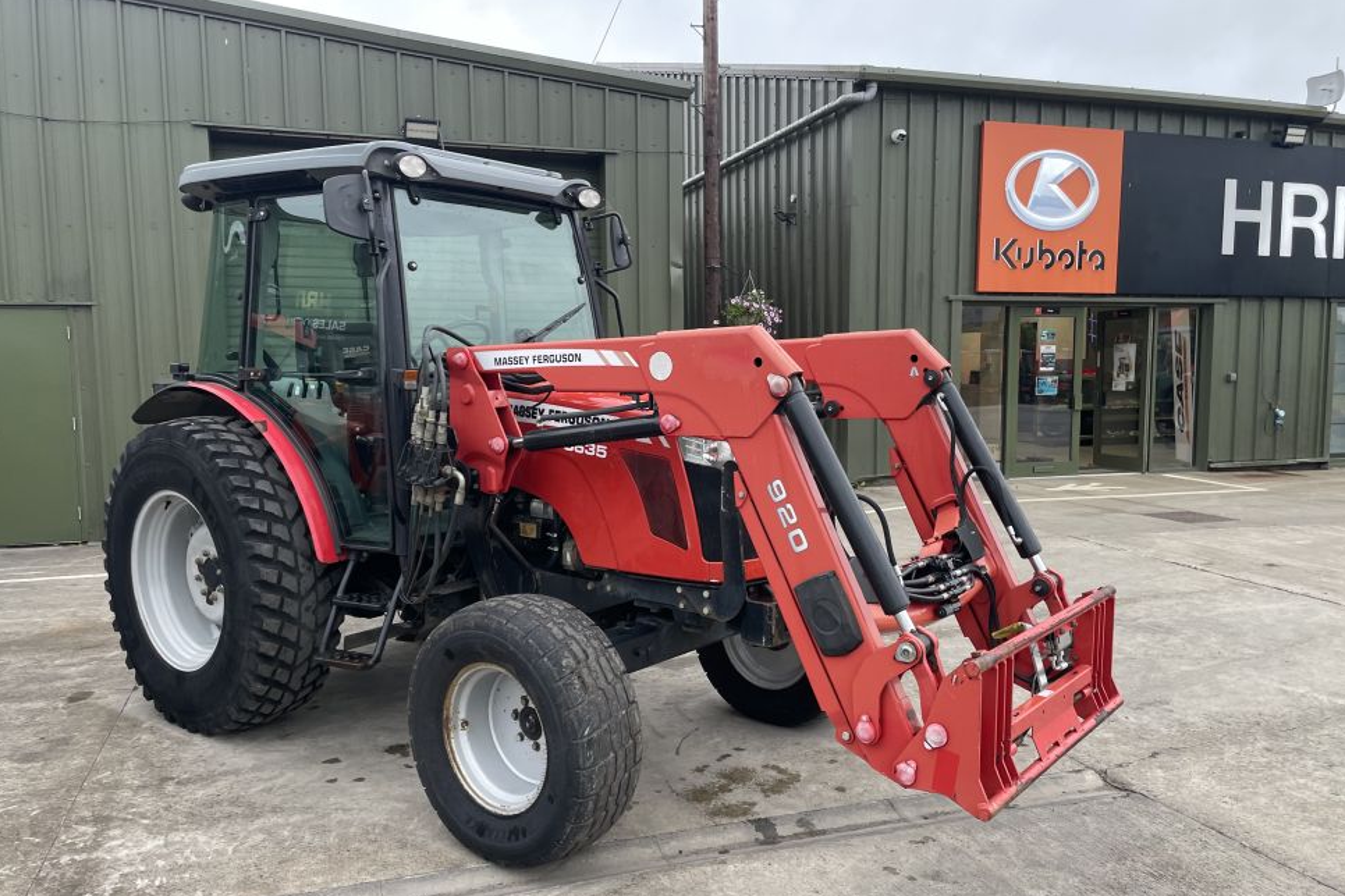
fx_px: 1046
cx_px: 667
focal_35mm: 28
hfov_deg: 65.5
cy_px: 491
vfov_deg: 46.3
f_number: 1.6
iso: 64
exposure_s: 1/121
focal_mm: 4.2
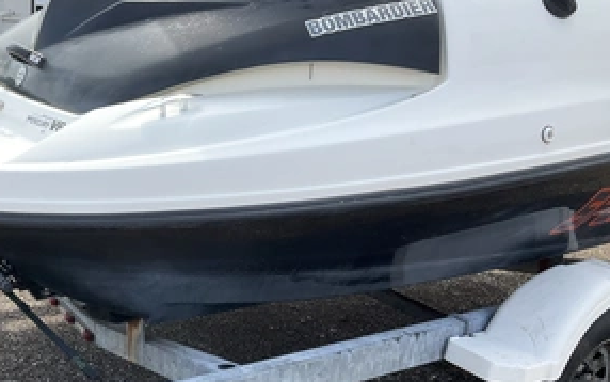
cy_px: 218
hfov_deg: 45.3
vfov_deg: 29.9
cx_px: 192
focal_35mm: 43
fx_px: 715
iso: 25
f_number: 1.8
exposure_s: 1/997
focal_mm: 3
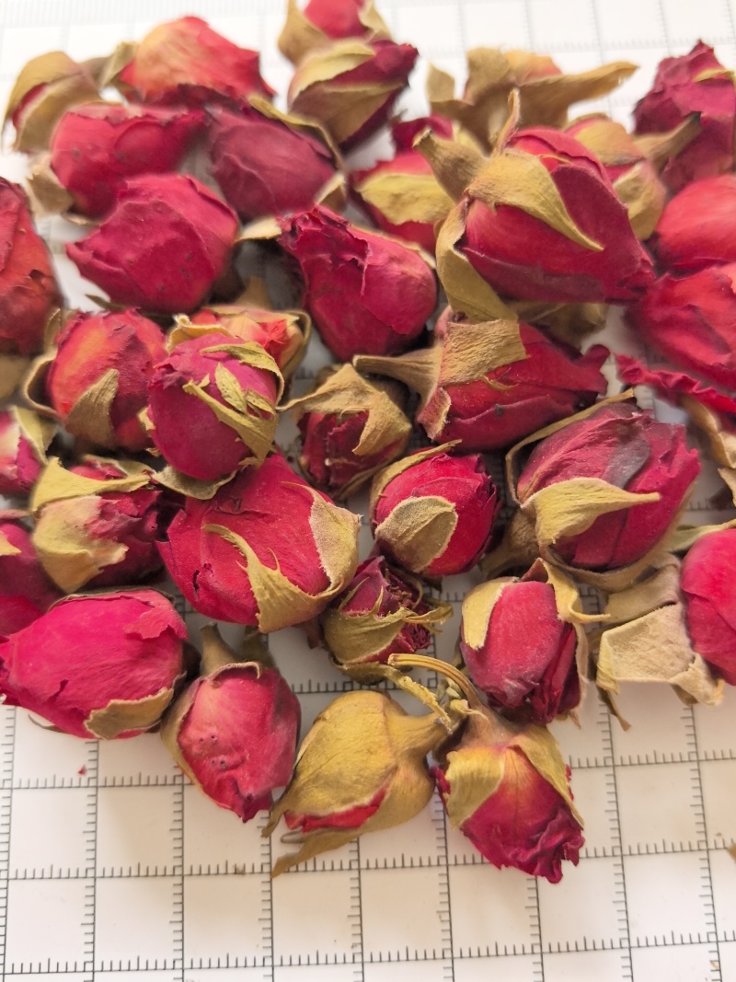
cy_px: 491
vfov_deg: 65.3
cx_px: 368
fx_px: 766
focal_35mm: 27
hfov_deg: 51.3
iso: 80
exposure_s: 1/100
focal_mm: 6.98
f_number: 2
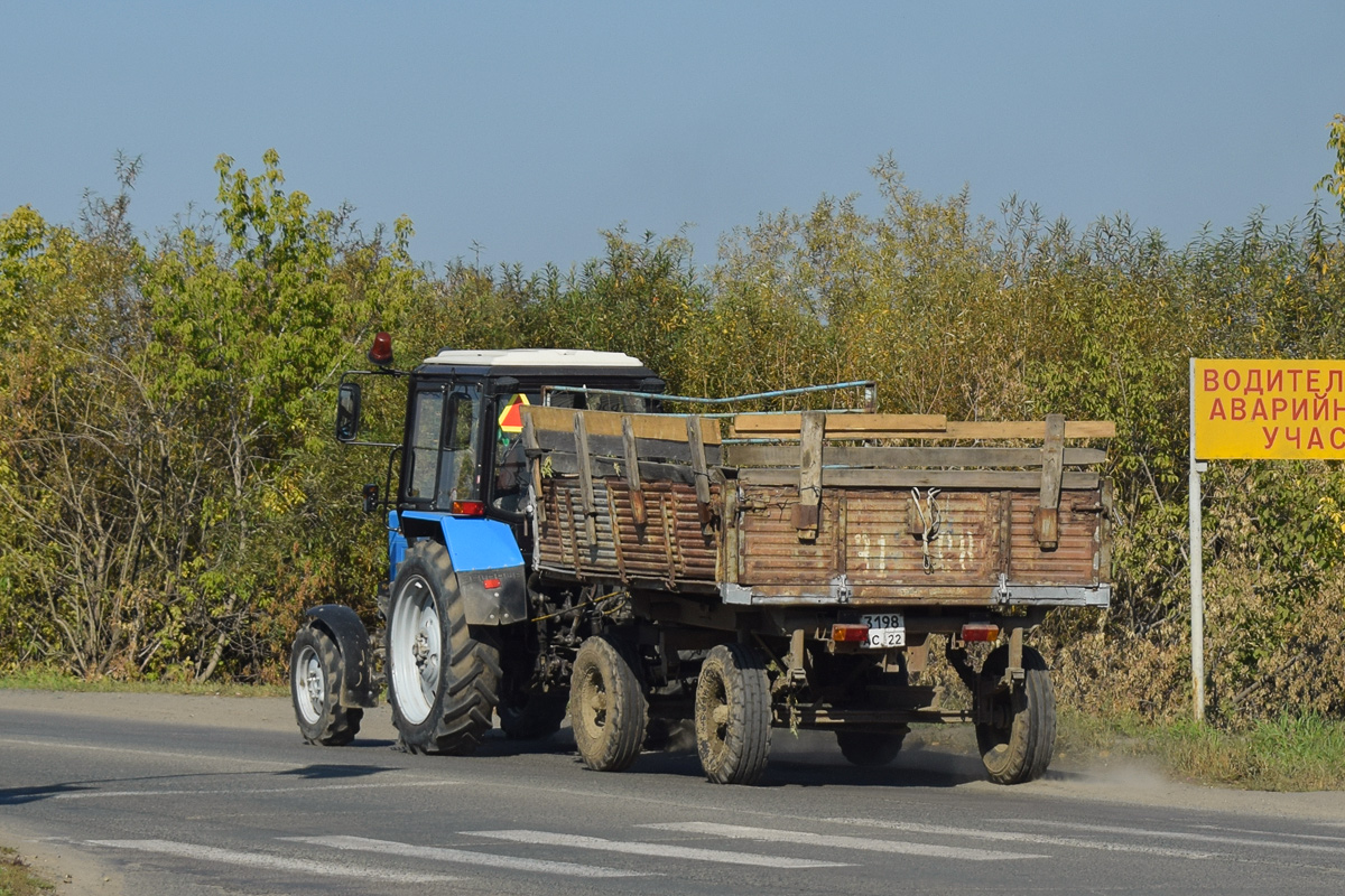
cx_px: 672
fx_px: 3082
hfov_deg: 24.6
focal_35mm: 82
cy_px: 448
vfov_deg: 16.6
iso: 100
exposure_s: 1/800
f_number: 6.3
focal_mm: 55
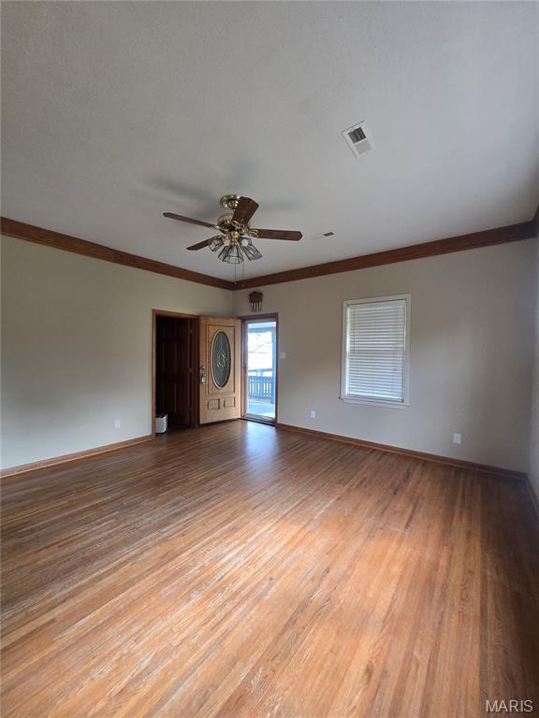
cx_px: 270
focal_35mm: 13
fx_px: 270
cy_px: 359
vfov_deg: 106.2
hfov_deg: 89.9
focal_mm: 1.7
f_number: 2.2
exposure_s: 1/60
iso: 100
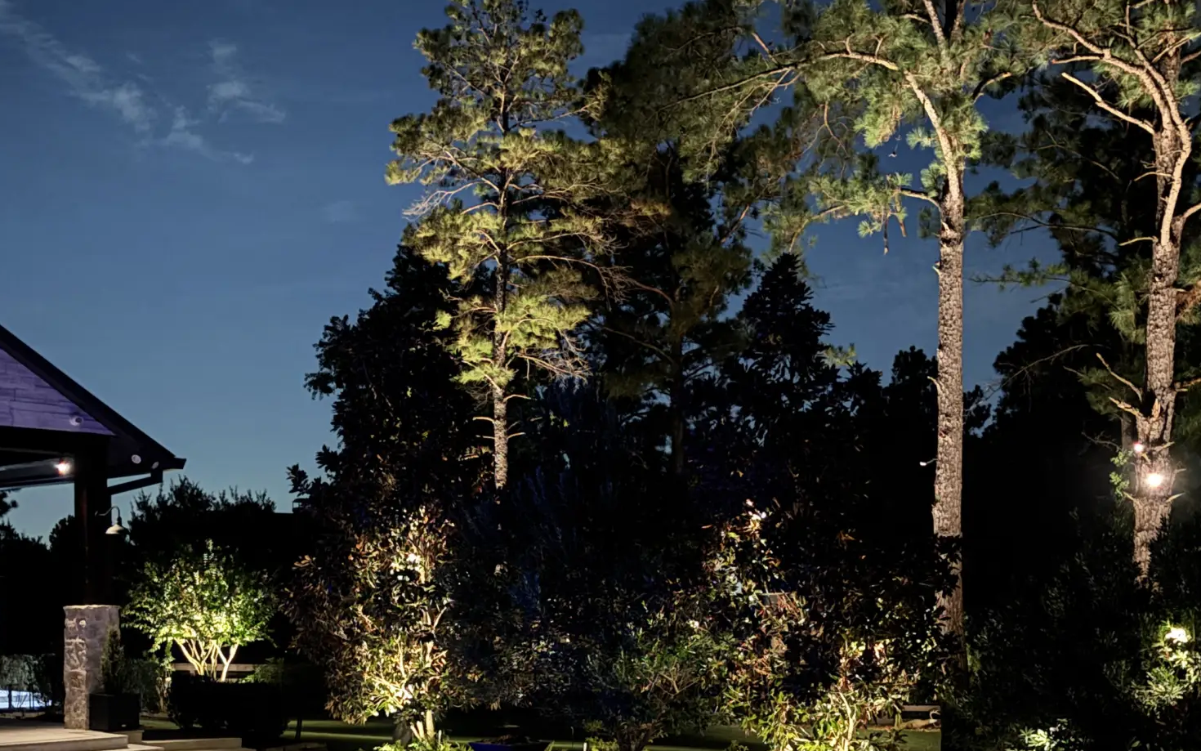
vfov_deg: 26.3
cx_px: 569
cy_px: 628
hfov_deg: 41.8
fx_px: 1571
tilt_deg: -0.9
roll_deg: +0.5
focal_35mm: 48
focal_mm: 5.96
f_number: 1.6
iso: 1250
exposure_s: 1/5
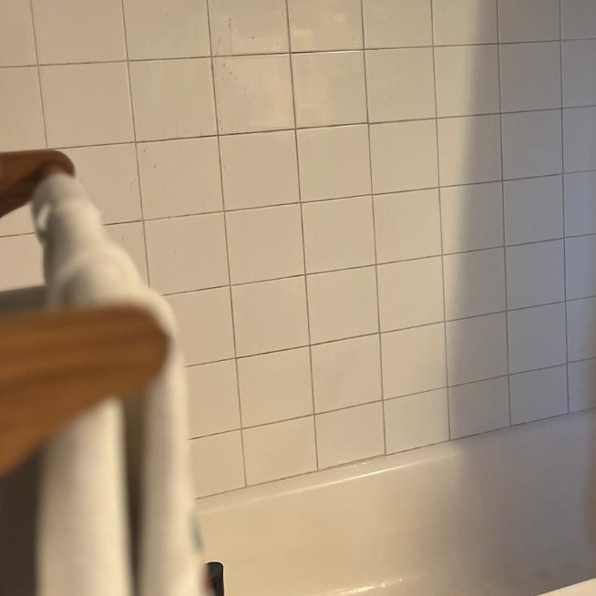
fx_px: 1052
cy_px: 178
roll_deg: +2.0
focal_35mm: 54
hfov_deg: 30.5
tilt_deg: -10.2
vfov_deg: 31.3
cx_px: 519
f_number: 1.6
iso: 250
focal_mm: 5.1
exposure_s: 1/60
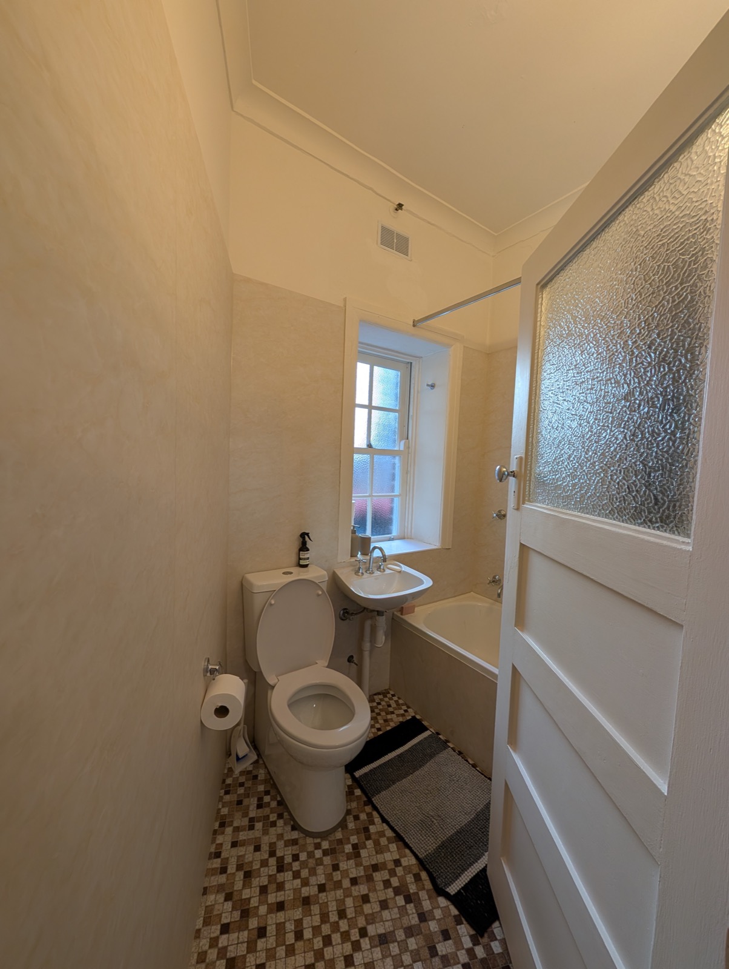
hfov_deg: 94.6
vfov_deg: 110.5
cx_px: 364
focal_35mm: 12
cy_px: 484
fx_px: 336
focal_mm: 2.02
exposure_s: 1/98
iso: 54
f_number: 1.7
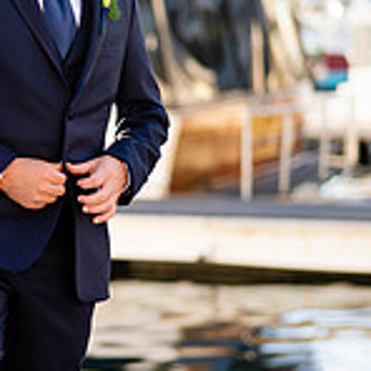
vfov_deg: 13.5
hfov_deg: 13.4
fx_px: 1564
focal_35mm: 129
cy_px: 206
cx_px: 30
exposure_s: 1/1600
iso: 160
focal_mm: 50
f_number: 1.4
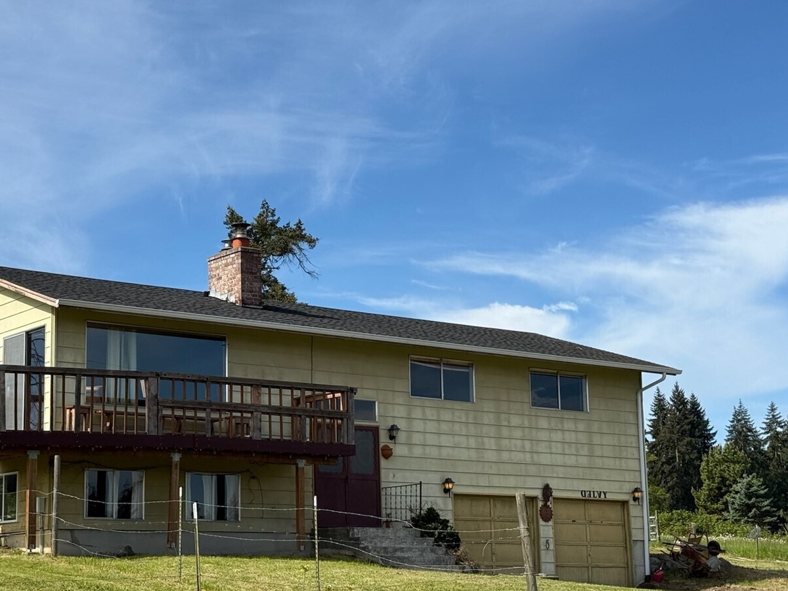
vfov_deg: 22.9
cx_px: 267
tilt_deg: +8.7
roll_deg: +0.2
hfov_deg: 30.1
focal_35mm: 64
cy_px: 354
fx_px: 1457
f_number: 1.78
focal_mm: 6.76
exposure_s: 1/4587
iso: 64
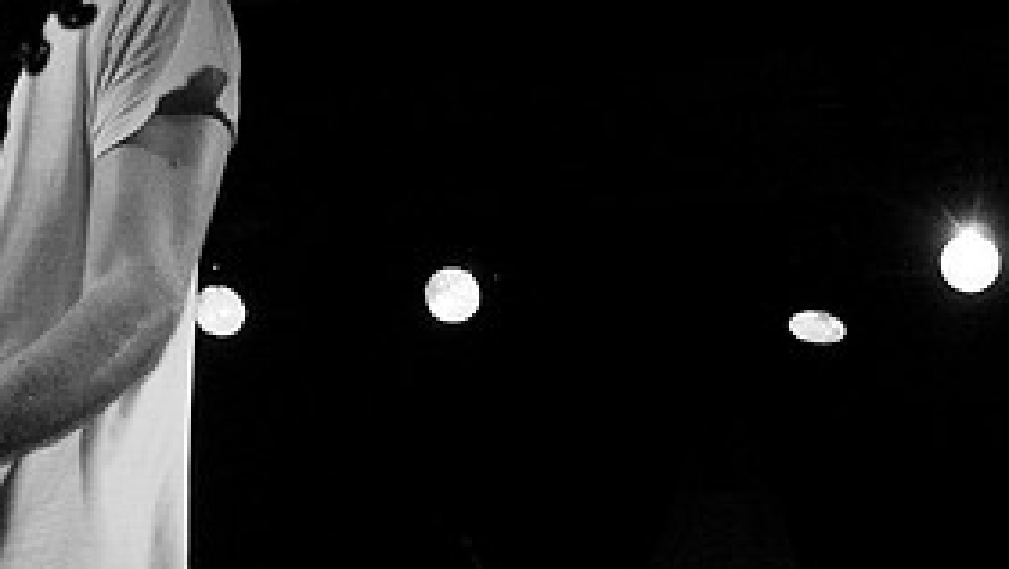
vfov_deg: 18.6
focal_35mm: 65
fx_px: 1740
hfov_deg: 32.2
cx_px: 393
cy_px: 248
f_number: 2.8
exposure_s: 1/60
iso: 800
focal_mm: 20
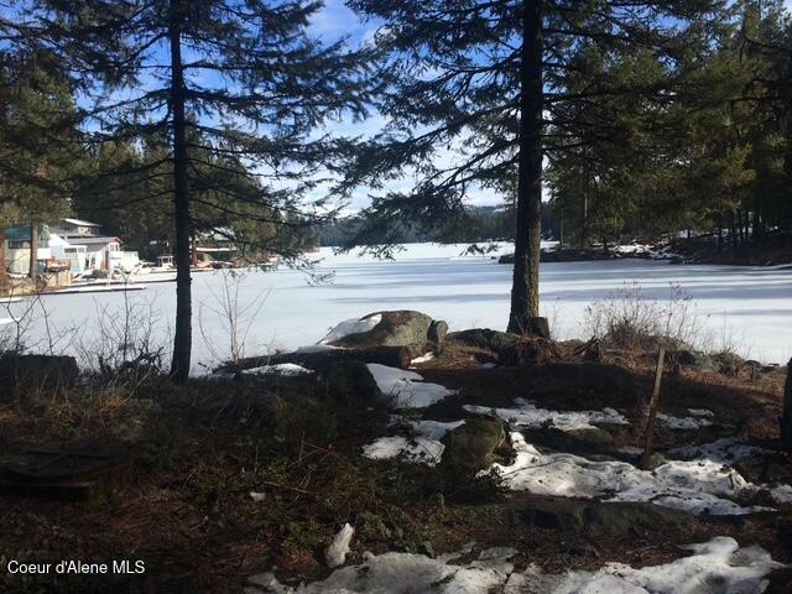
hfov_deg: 61.7
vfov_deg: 48.2
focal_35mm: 29
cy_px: 297
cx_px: 396
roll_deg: +2.2
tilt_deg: -4.3
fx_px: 664
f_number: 2.2
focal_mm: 4.15
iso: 32
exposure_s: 1/1953
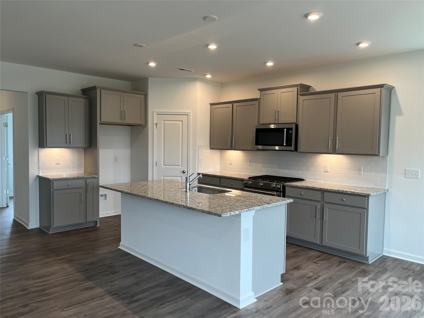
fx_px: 318
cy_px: 159
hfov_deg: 67.3
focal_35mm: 26
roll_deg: -0.4
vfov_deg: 53.1
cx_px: 212
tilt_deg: -3.1
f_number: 1.6
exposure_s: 1/120
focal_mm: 5.1
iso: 64
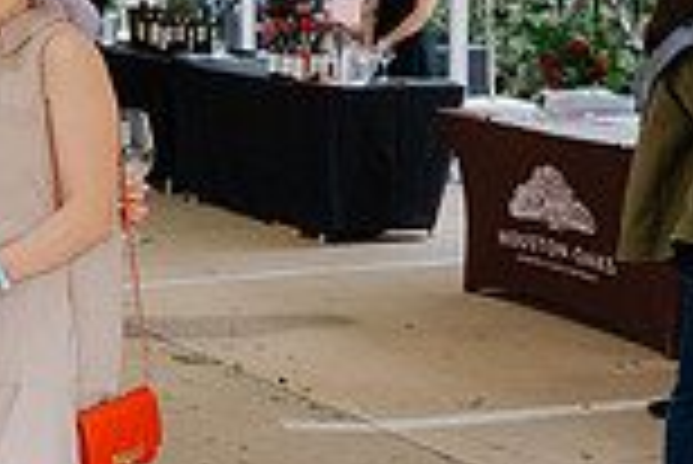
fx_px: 2254
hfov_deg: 15.5
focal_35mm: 117
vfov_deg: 11.7
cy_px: 74
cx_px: -464
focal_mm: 31
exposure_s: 1/250
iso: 1800
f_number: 5.6
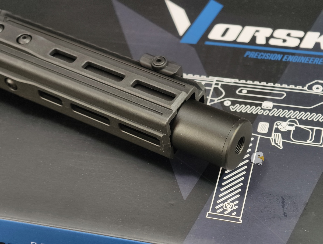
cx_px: 162
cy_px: 122
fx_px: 794
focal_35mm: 85
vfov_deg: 17.4
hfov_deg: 23.0
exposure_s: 1/13.3
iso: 748
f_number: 2.67
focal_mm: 22.48
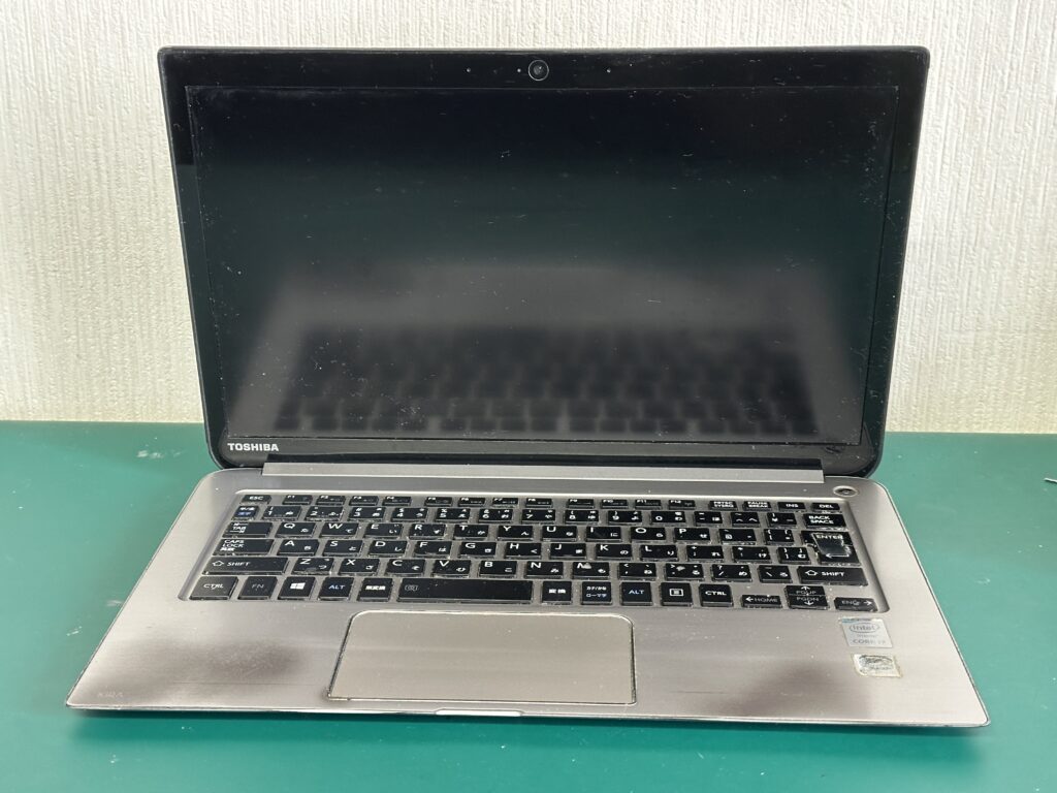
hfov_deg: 39.7
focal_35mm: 48
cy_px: 396
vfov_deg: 30.3
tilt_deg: -20.0
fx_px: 1466
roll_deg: -0.4
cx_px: 528
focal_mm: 6.86
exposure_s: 1/33
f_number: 1.78
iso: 400
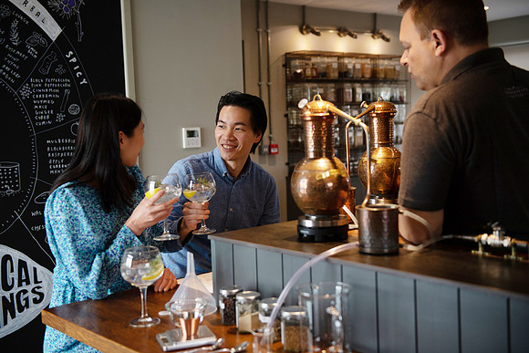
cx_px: 264
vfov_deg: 28.1
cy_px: 176
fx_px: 705
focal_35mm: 48
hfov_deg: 41.1
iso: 400
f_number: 2.8
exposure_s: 1/250
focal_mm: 48
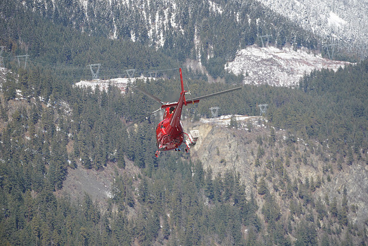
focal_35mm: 200
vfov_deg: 6.9
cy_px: 123
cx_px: 184
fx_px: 2045
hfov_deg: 10.3
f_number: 5.6
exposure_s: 1/1000
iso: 640
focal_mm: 200
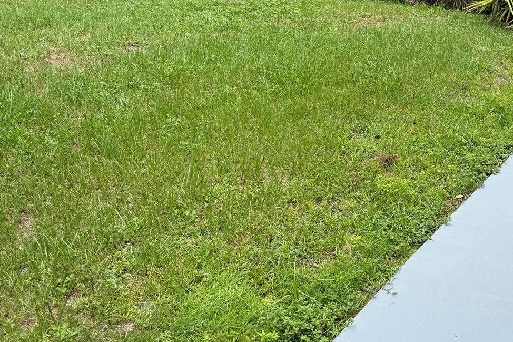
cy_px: 100
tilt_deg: -18.6
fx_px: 584
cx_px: 358
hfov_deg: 46.4
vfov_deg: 32.2
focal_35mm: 41
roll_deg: +1.2
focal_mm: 6.76
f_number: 1.78
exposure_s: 1/1689
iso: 80
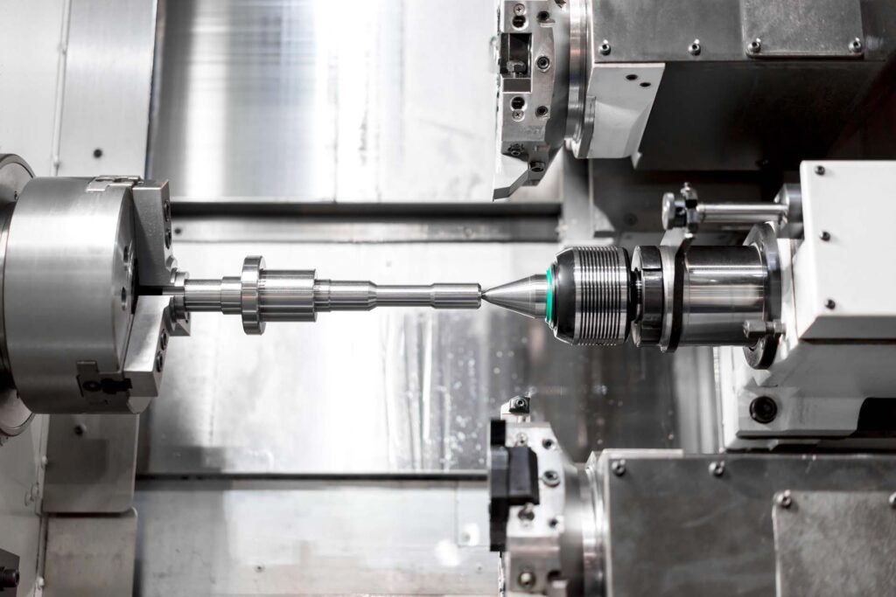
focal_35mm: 55
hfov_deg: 36.2
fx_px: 1369
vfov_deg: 24.6
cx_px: 448
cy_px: 298
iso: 100
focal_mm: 55
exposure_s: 1/100
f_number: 1.8
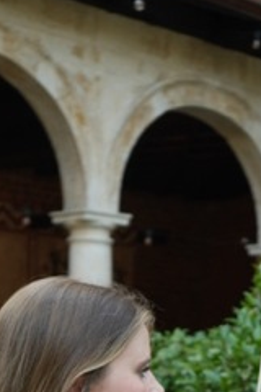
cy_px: 547
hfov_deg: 13.4
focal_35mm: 102
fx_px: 1109
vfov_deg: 18.3
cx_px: 194
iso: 100
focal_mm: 34
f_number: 4
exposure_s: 1/40
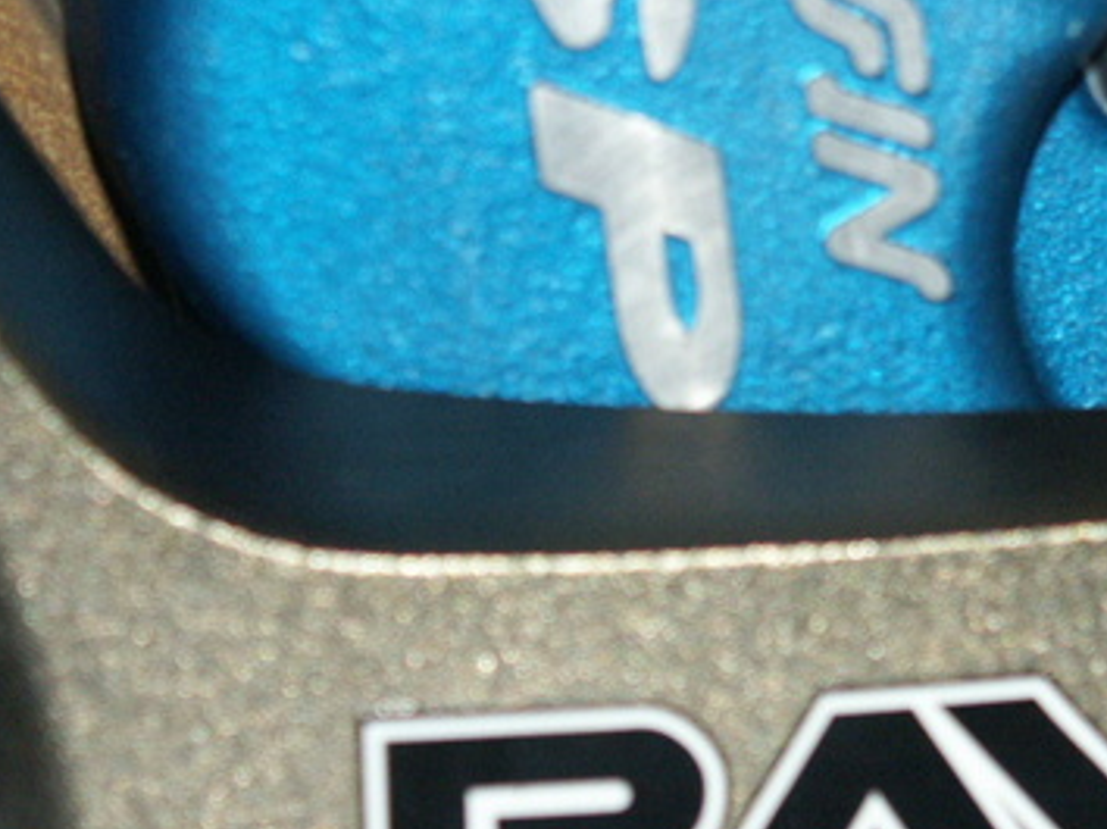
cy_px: 360
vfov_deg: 4.2
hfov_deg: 5.6
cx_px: 938
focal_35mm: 353
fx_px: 11281
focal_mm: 39.49
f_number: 3.5
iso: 200
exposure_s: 1/125
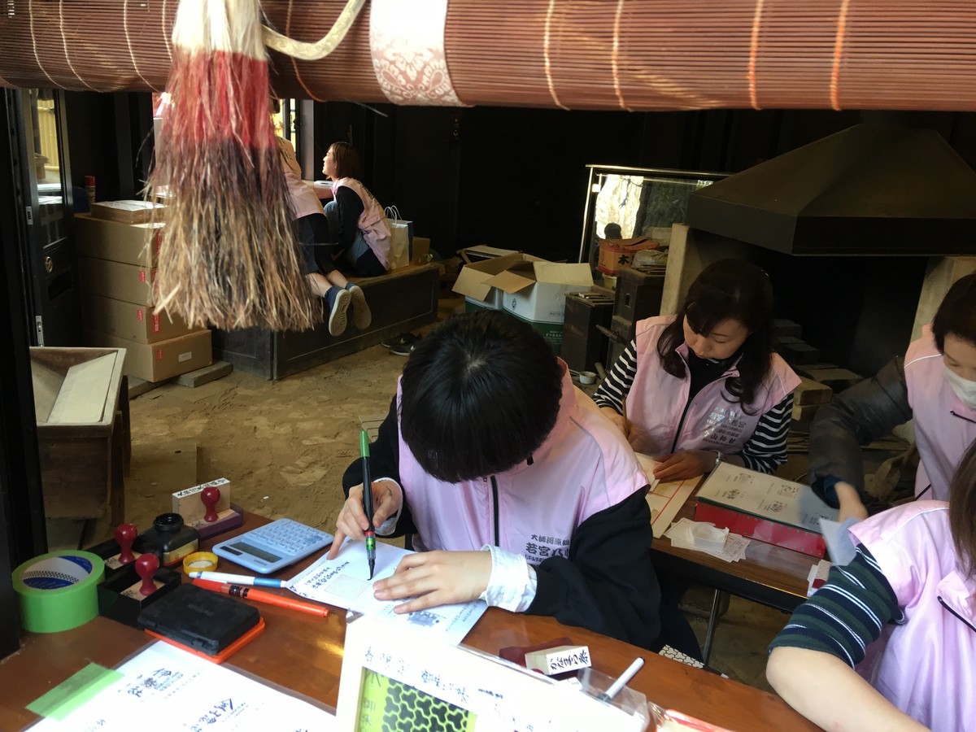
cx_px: 488
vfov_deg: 48.2
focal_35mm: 29
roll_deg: -5.0
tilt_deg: -18.5
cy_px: 366
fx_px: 818
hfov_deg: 61.7
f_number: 2.2
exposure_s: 1/15
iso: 25
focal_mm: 4.15
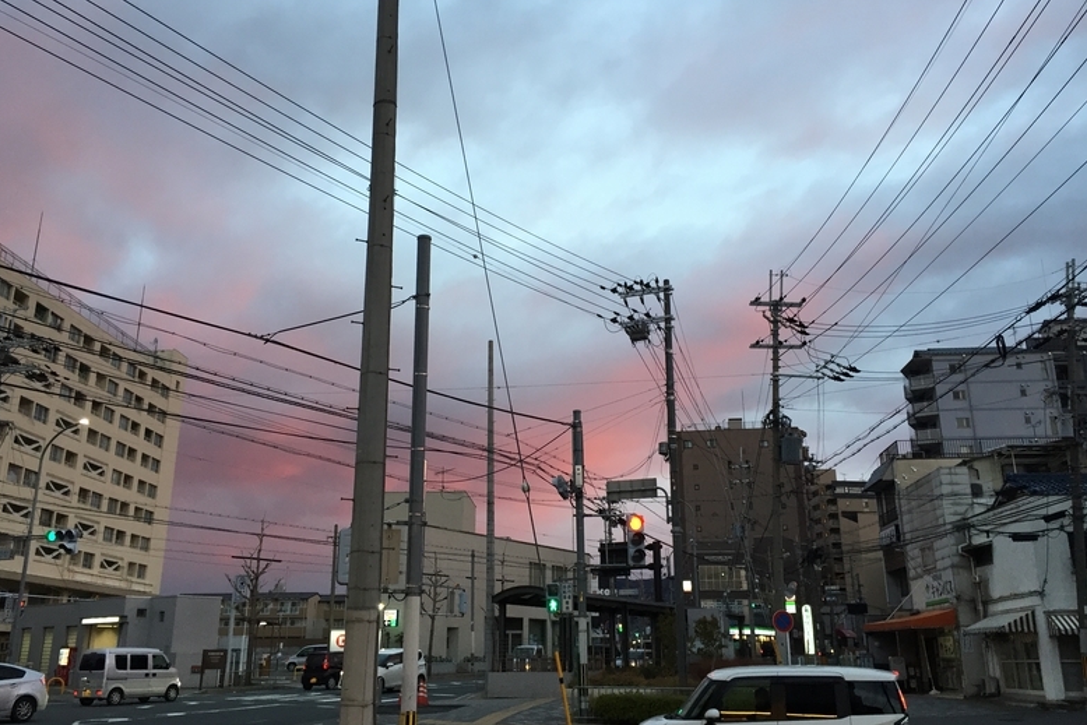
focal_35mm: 31
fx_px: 936
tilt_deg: +19.5
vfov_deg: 42.3
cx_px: 541
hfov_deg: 60.3
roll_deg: -0.5
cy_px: 356
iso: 32
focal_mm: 4.15
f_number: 2.2
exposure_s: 1/30
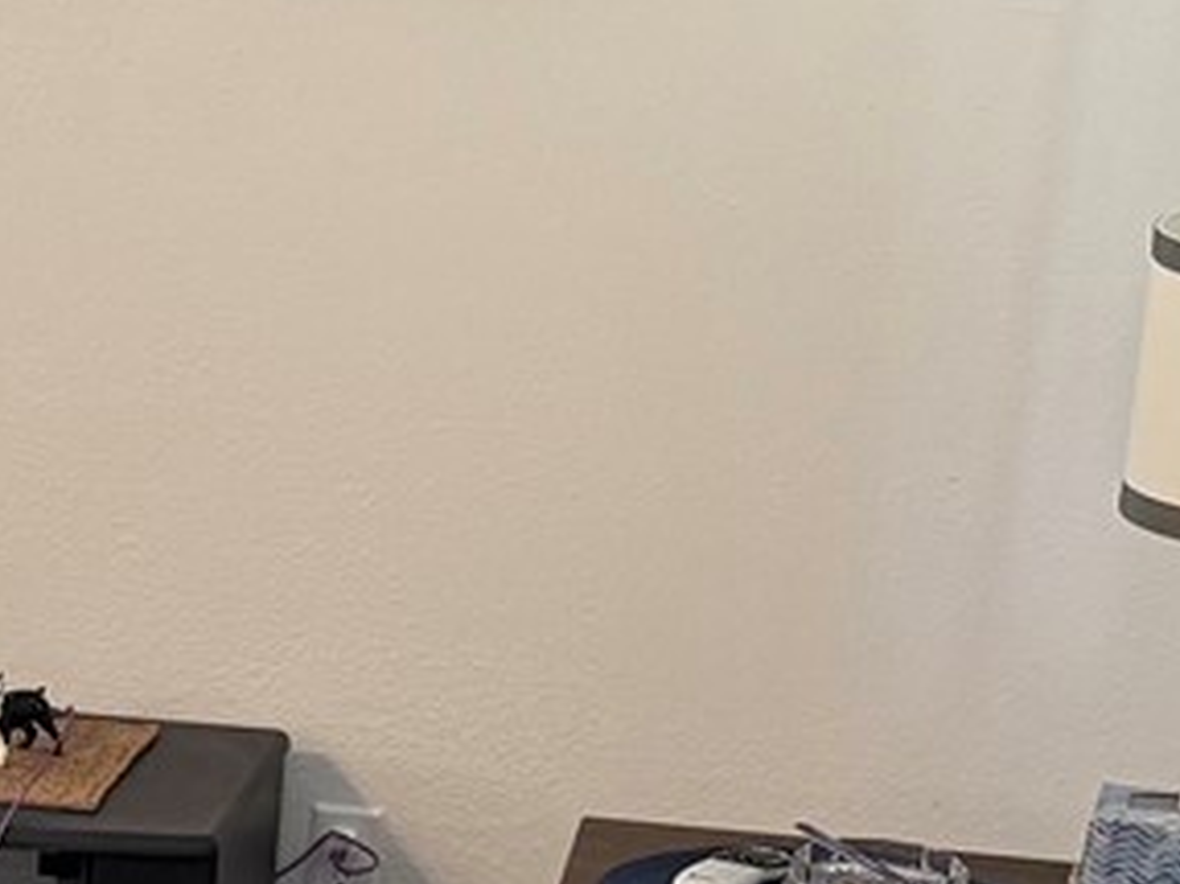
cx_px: -1172
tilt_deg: -18.6
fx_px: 4566
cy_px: 1065
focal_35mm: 134
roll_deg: +0.3
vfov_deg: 10.9
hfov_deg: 12.9
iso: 200
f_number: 1.78
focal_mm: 6.76
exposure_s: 1/60
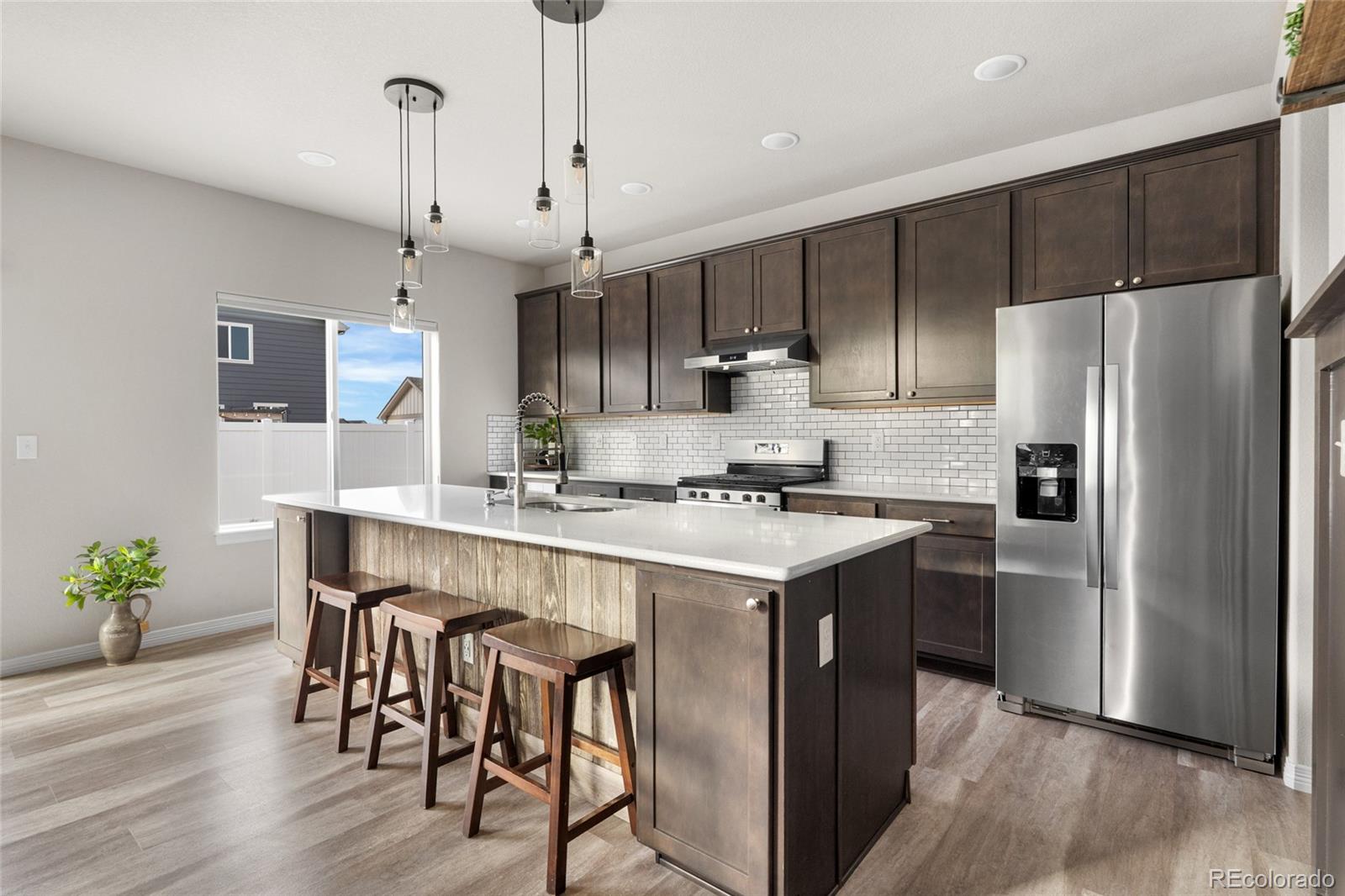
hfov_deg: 91.6
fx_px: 654
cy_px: 448
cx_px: 672
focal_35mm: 18
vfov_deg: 68.9
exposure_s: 1/6
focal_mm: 17.5
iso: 500
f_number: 8
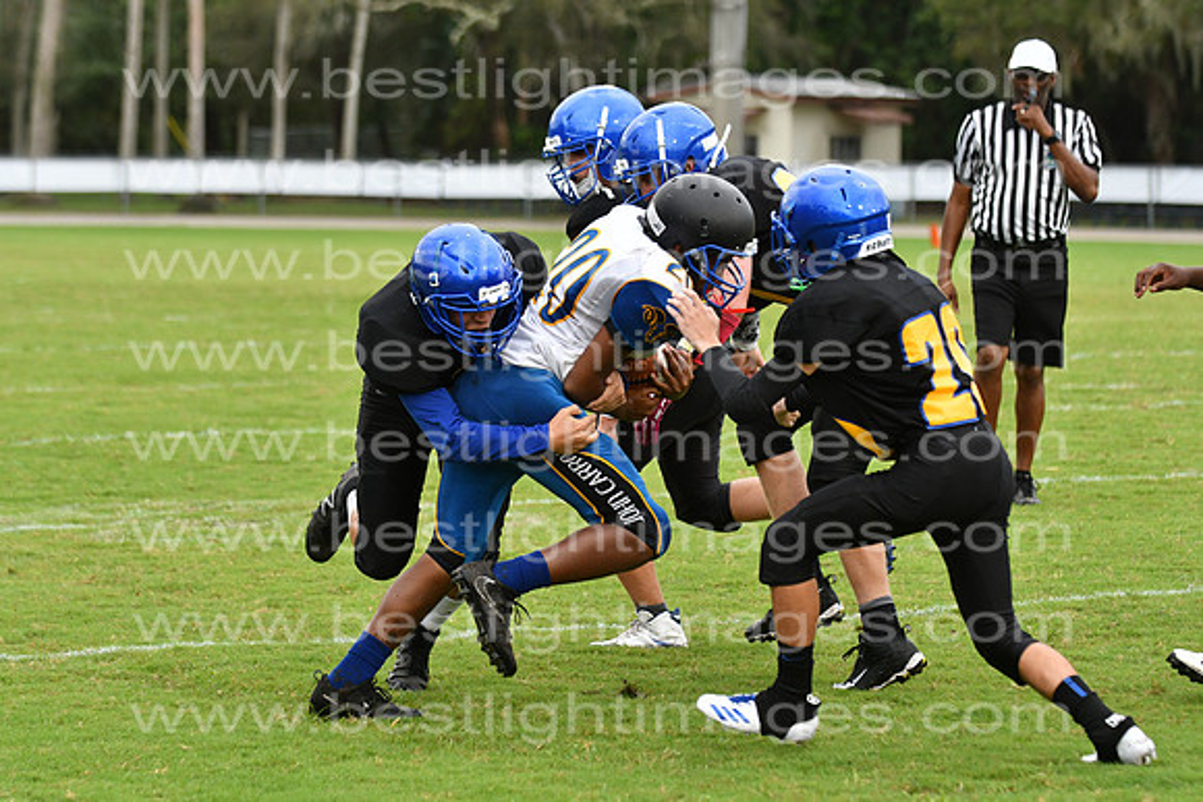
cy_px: 401
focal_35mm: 210
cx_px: 602
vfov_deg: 6.5
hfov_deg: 9.8
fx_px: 7019
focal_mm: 140
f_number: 3.5
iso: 800
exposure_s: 1/2000
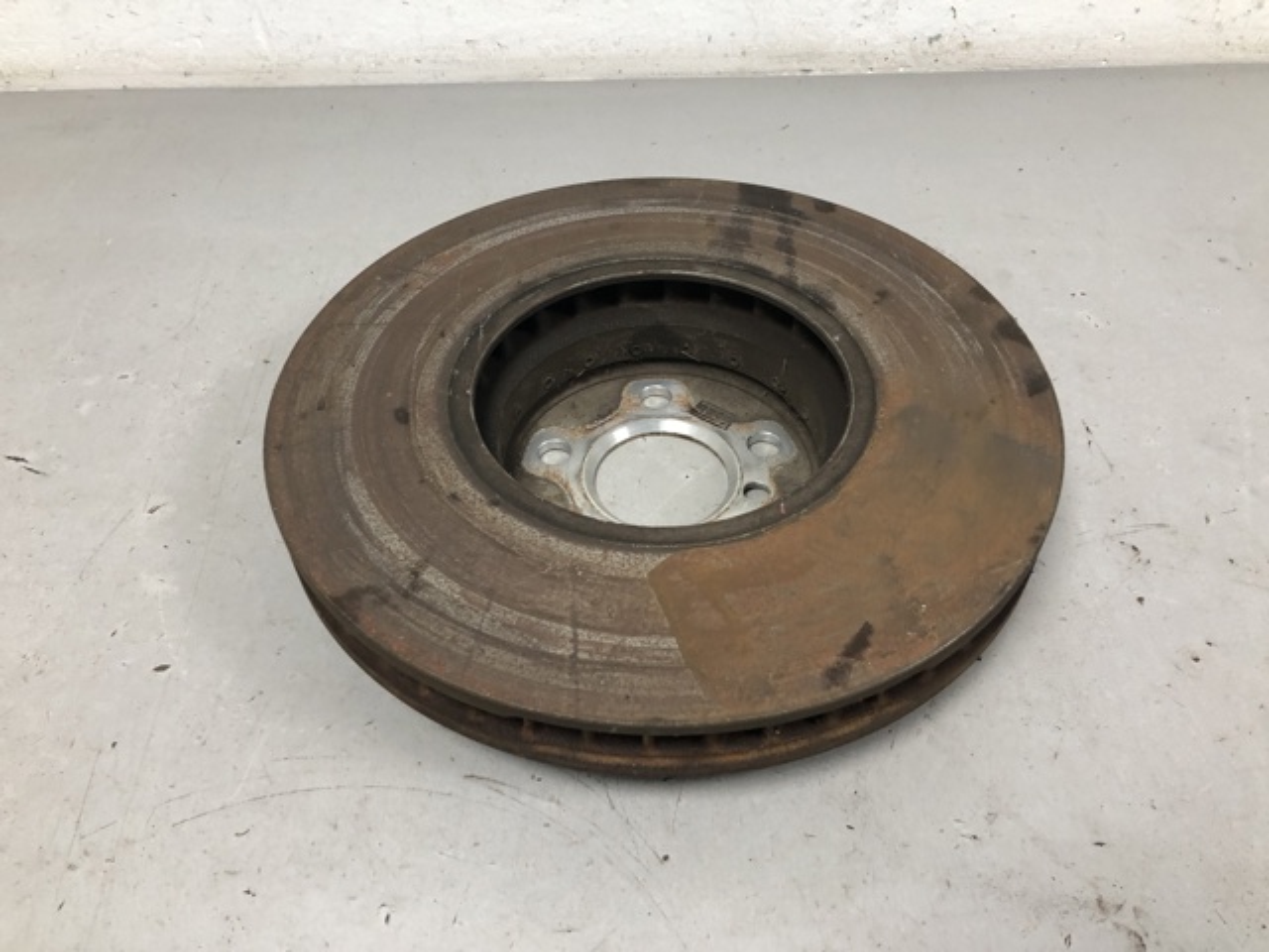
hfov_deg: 63.4
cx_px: 634
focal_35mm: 28
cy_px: 476
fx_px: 1026
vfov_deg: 49.7
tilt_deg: -46.0
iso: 40
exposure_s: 1/25
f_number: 1.8
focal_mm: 4
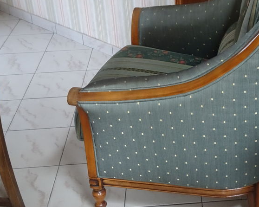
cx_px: 207
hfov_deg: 29.4
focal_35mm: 63
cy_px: 57
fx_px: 483
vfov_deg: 24.0
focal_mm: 6.17
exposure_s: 1/20
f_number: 4
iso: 800
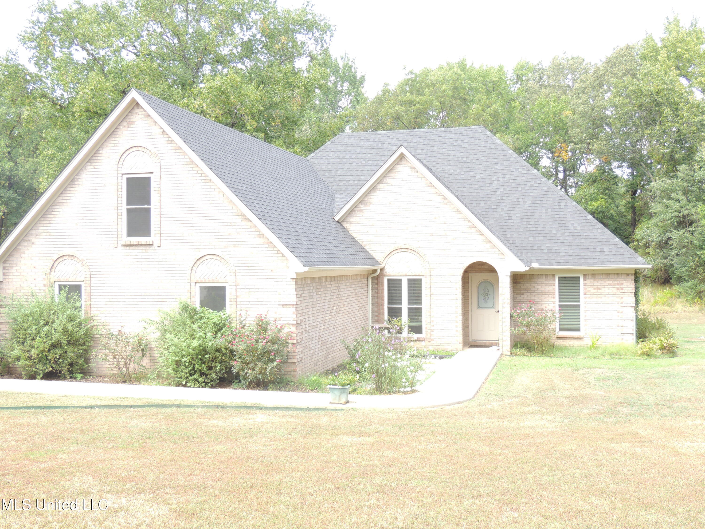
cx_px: 352
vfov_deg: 36.0
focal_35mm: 40
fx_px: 815
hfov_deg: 46.8
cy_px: 264
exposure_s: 1/100
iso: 100
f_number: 3.3
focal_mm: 7.1
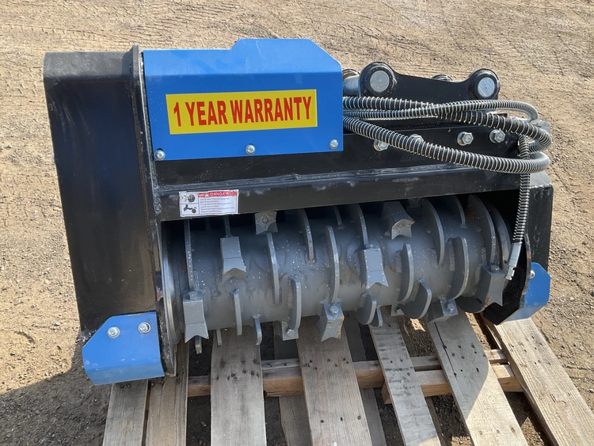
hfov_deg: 61.6
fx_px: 498
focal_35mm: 29
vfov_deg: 48.3
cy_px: 223
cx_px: 297
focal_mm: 3
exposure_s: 1/340
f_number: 1.8
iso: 25
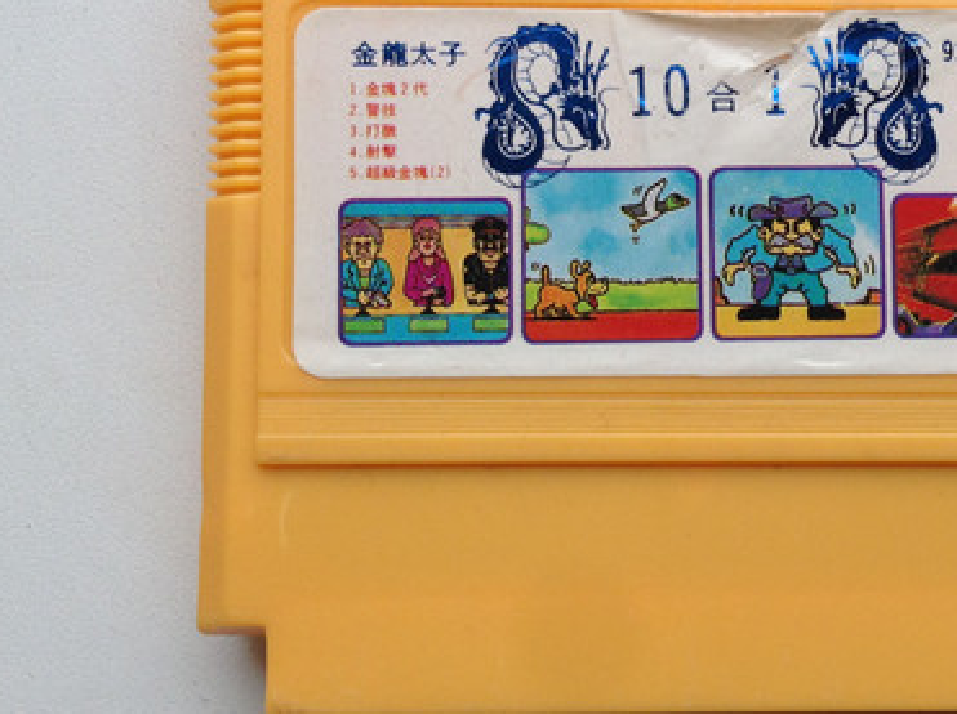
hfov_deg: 33.2
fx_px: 1573
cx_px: 712
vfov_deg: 25.5
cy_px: 263
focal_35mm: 57
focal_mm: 3.3
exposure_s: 1/120
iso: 32
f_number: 2.4
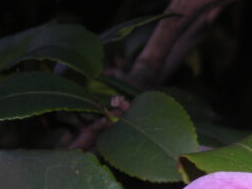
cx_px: 388
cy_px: 234
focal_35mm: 130
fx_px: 946
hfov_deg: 14.1
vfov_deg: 11.2
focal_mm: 6.8
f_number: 6.6
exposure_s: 1/60
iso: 50
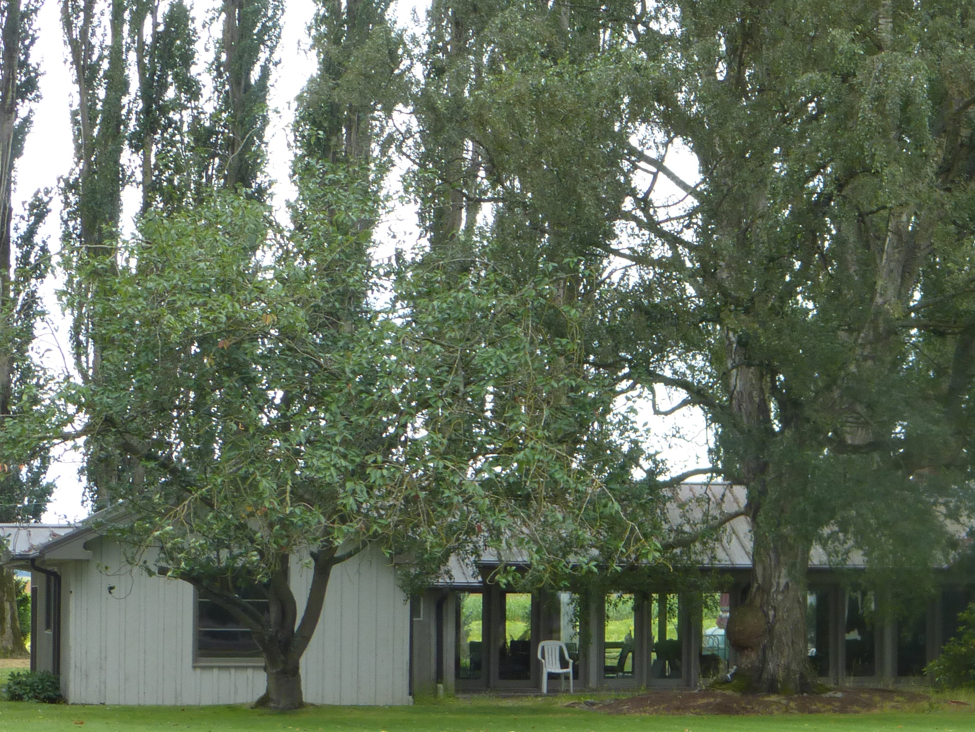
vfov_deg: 12.8
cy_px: 487
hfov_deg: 16.7
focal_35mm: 116
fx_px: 3267
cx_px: 899
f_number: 4.6
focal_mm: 9.7
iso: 100
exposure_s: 1/160
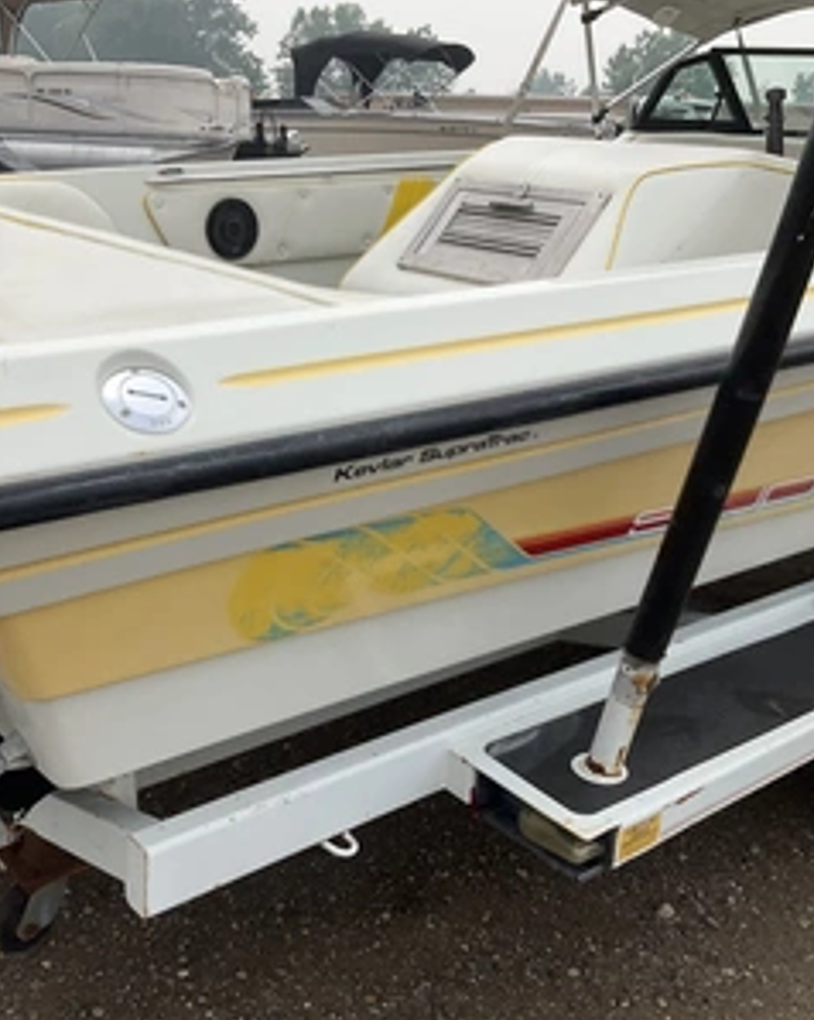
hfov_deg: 39.1
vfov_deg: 48.0
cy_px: 510
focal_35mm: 38
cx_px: 359
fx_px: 1146
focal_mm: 3
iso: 25
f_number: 1.8
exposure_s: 1/1490
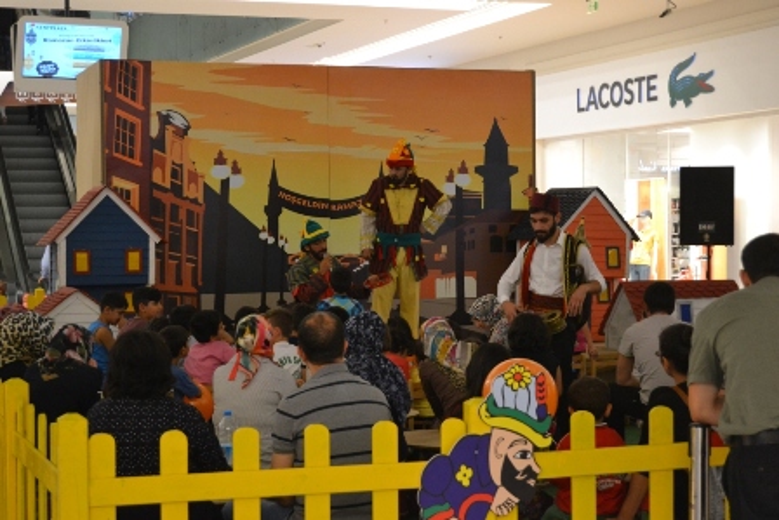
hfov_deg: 27.0
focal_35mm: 75
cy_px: 260
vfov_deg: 18.2
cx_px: 390
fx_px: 1623
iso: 2000
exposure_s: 1/60
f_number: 5.6
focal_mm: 50
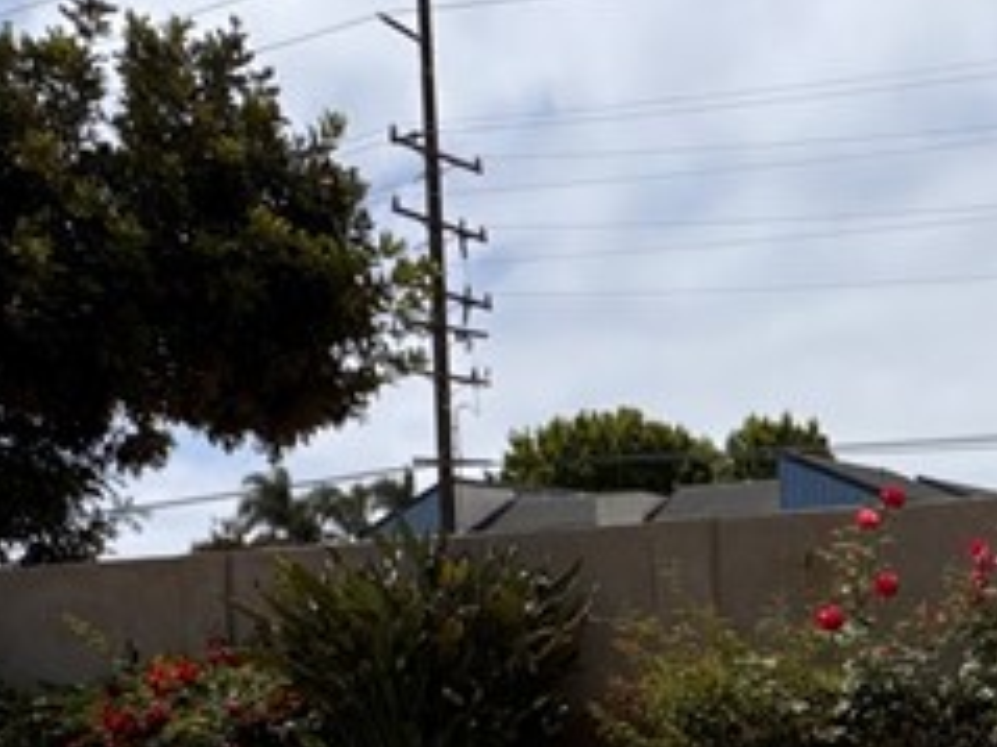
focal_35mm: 60
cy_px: 789
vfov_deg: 23.2
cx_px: 972
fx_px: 1727
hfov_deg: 30.2
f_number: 2.2
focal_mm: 2.22
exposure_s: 1/3906
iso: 40
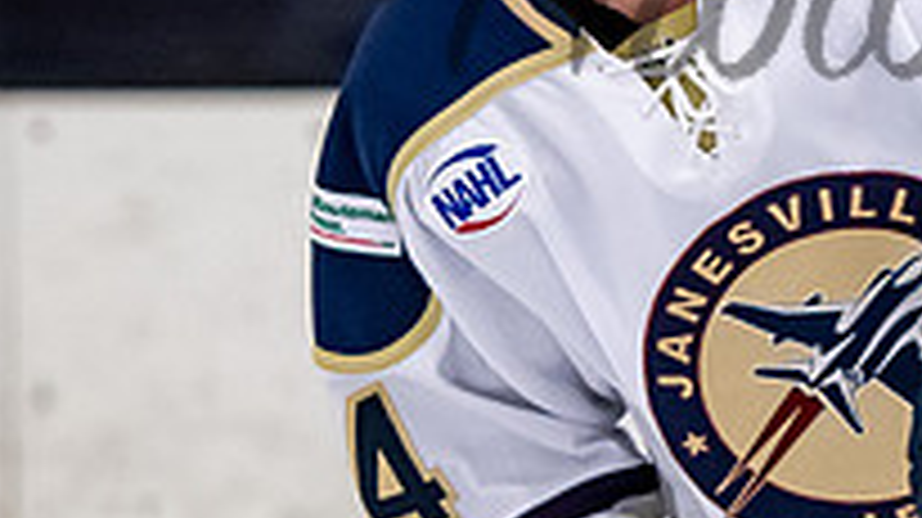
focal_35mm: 1245
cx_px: 574
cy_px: -330
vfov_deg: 1.0
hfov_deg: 1.7
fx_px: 30418
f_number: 3.2
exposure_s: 1/800
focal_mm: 200
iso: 2000
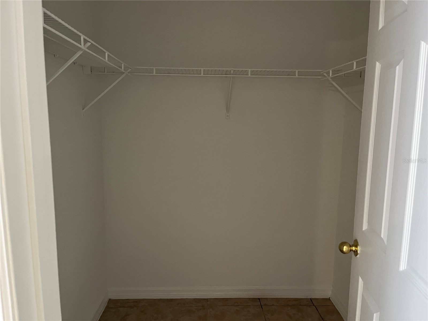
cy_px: 160
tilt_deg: -7.8
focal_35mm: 26
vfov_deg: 53.1
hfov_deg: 67.3
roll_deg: +0.2
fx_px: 321
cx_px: 214
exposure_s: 1/60
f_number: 1.6
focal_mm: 5.1
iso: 400
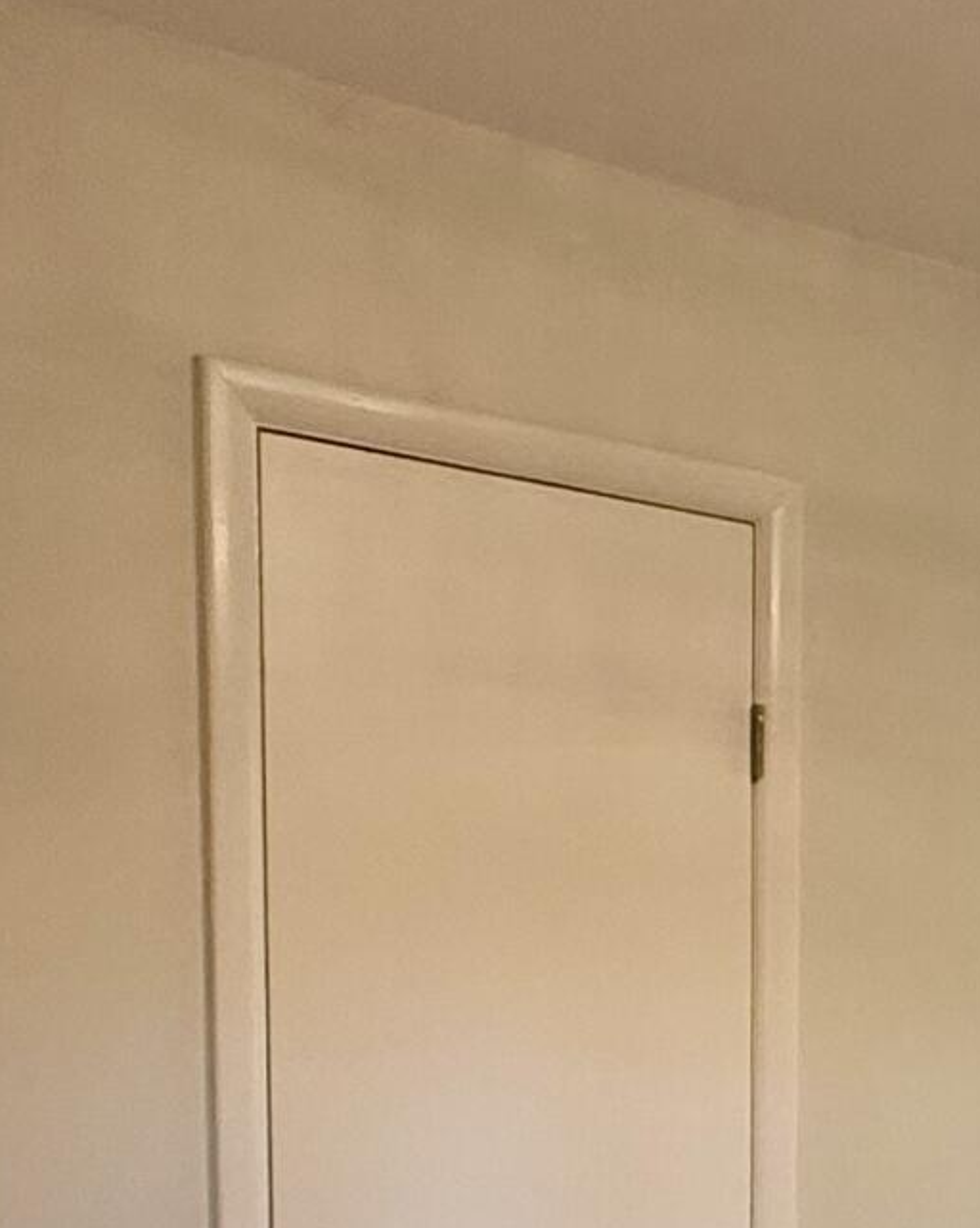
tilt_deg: -5.4
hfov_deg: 21.8
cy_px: 1289
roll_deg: -1.9
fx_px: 2323
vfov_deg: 27.5
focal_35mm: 64
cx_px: 1229
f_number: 2.2
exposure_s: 1/120
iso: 250
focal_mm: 2.22
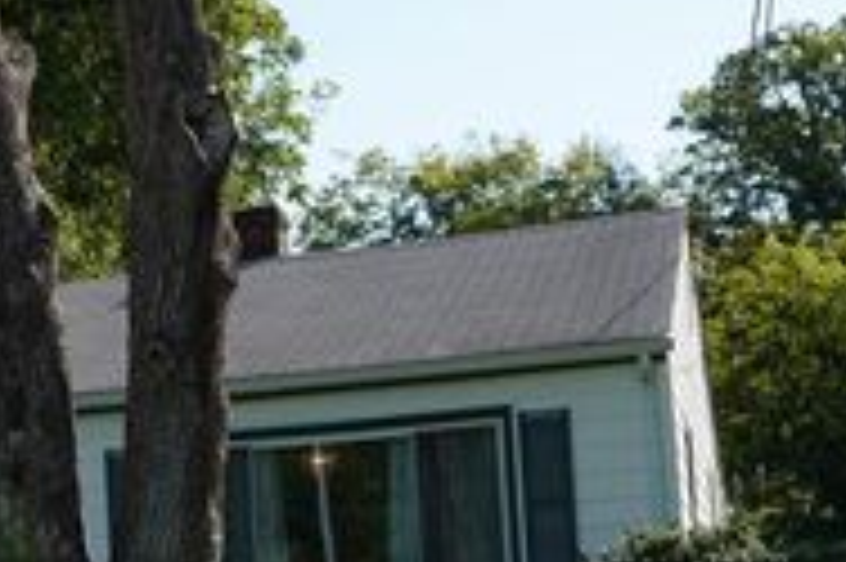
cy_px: 564
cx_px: 81
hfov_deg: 23.3
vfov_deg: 15.7
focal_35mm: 85
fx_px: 1996
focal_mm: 32
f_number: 4
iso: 100
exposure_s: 1/640
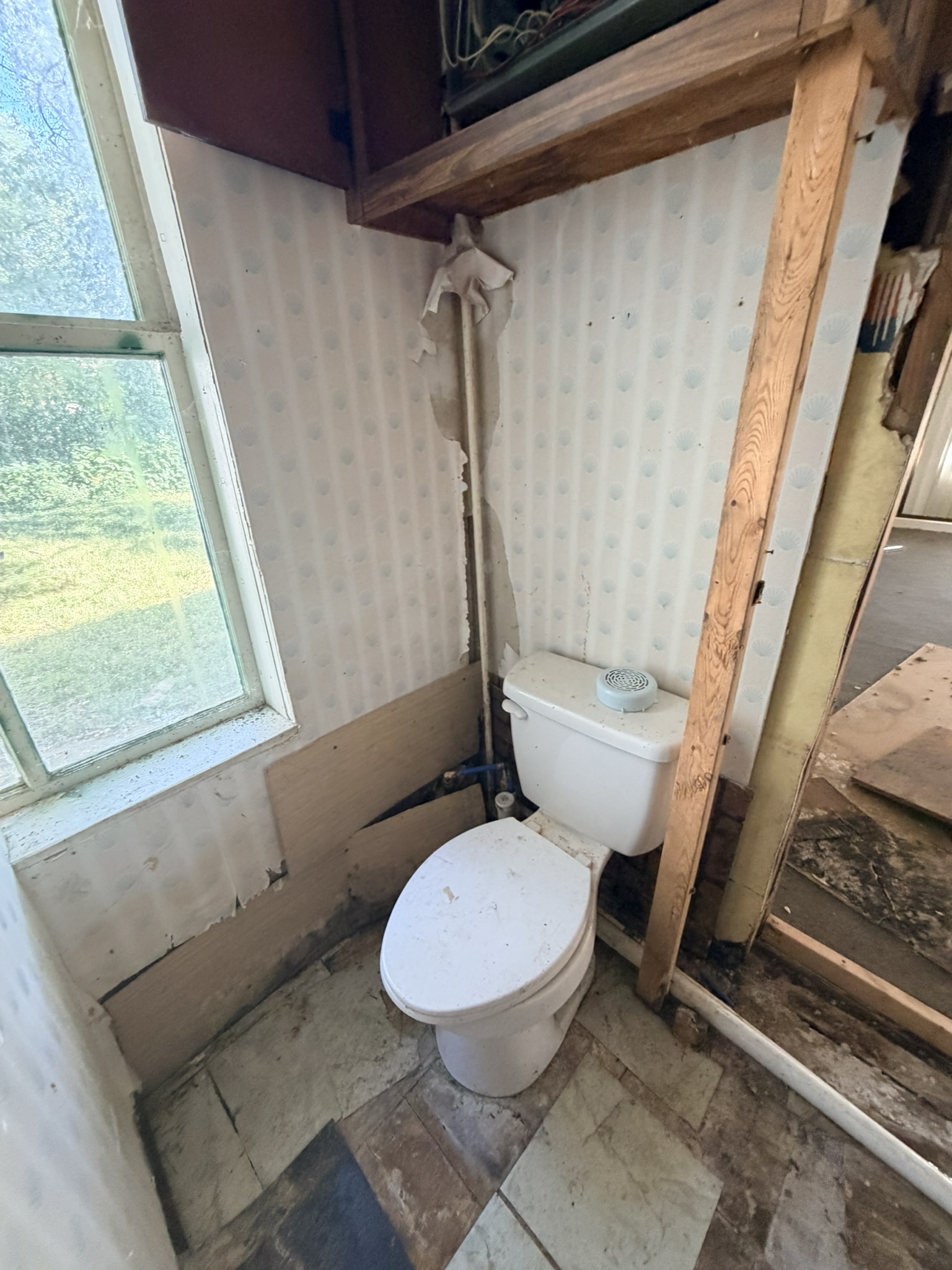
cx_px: 476
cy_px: 635
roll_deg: +1.4
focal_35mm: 14
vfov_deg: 102.1
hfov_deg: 85.7
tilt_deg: -26.6
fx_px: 513
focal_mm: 2.22
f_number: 2.2
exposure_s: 1/82
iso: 320
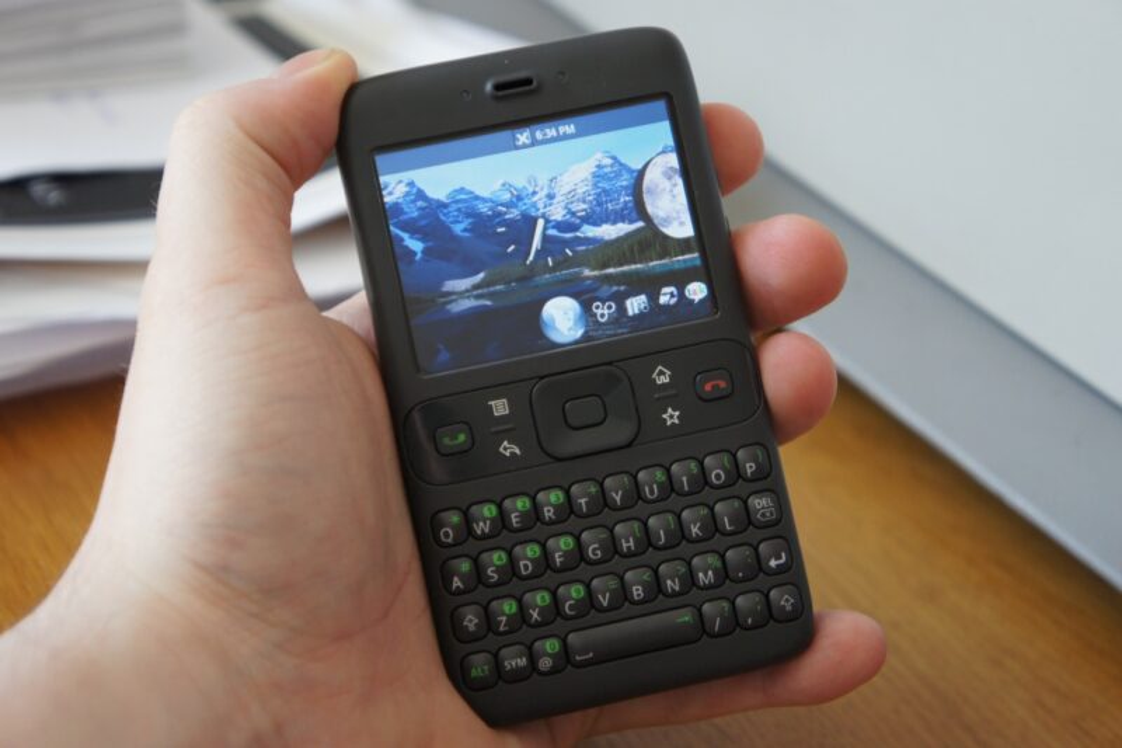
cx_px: 561
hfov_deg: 27.0
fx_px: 2337
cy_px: 374
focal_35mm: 75
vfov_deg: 18.2
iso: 640
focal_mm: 50
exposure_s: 1/80
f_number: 5
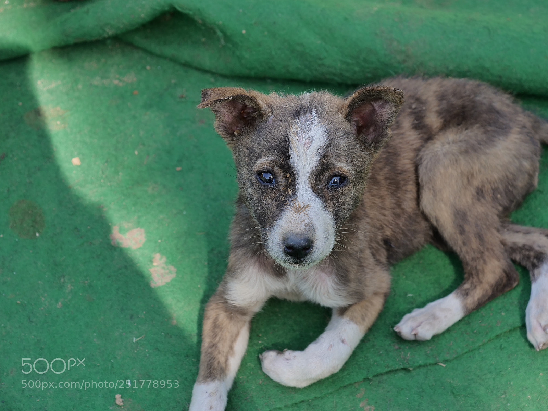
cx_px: 274
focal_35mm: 120
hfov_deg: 16.4
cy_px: 206
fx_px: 1900
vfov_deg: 12.3
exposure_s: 1/320
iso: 200
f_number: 5
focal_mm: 60
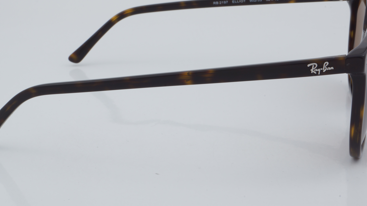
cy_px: 74
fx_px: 876
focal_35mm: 90
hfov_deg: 23.7
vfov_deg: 13.4
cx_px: 179
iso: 100
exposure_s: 1/4
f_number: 29
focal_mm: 50
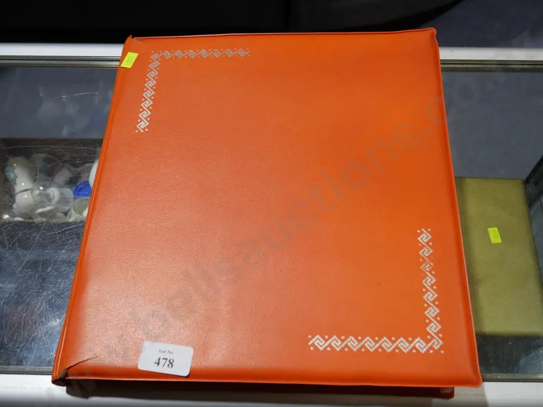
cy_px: 231
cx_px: 281
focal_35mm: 33
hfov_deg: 55.3
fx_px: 518
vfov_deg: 42.9
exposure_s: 1/100
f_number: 3.5
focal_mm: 14
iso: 200
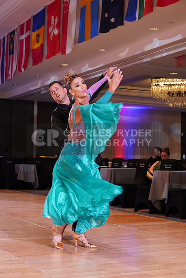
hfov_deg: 22.3
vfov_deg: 32.9
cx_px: 93
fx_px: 472
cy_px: 139
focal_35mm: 61
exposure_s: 1/125
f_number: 5
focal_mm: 61
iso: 1250
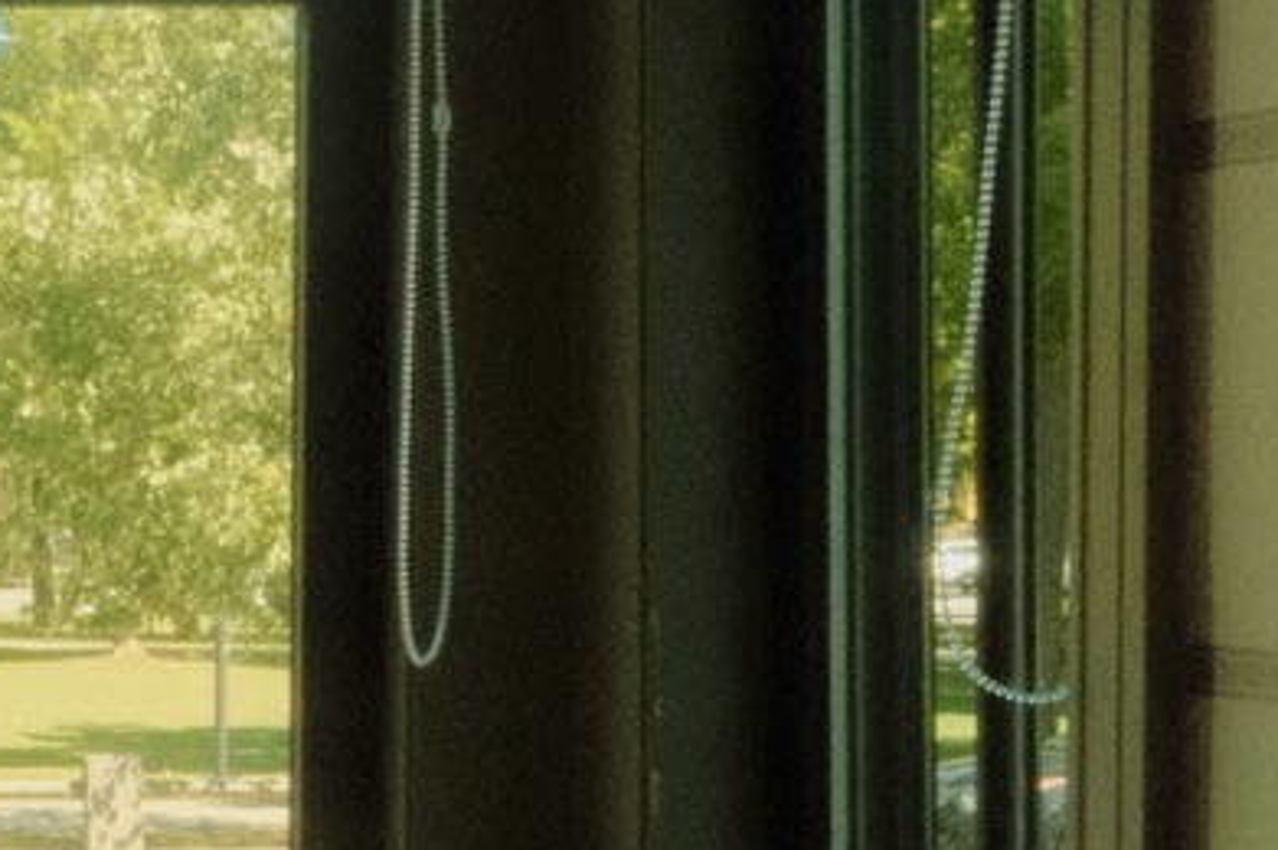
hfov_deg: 16.2
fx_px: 3760
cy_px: 569
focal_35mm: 106
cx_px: -1023
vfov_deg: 12.9
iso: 10000
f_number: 22
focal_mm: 15
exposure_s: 1/125
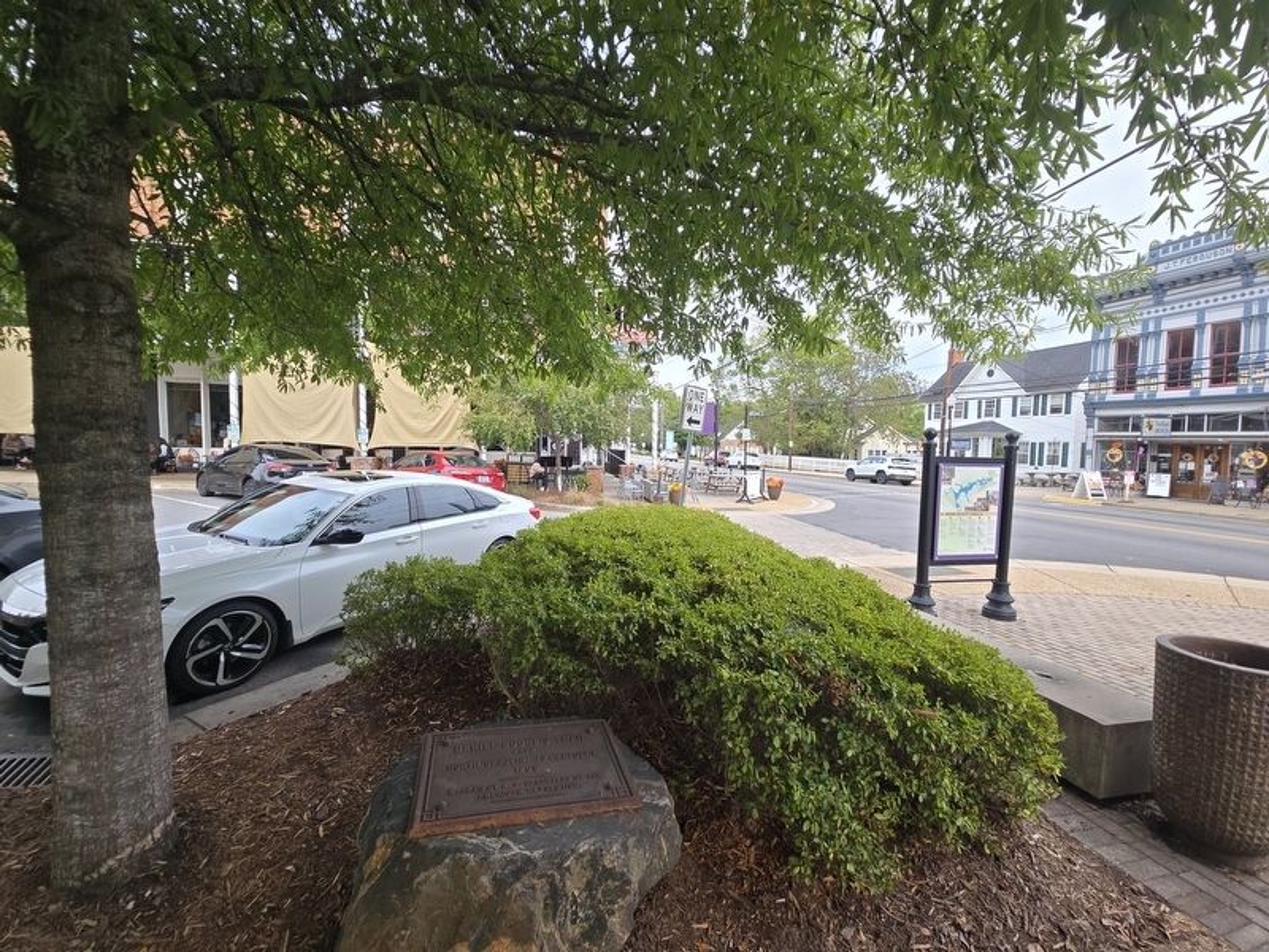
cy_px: 476
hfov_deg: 106.2
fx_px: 477
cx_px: 634
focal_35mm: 13
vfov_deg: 89.9
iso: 50
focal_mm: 2.2
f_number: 2.2
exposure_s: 1/159
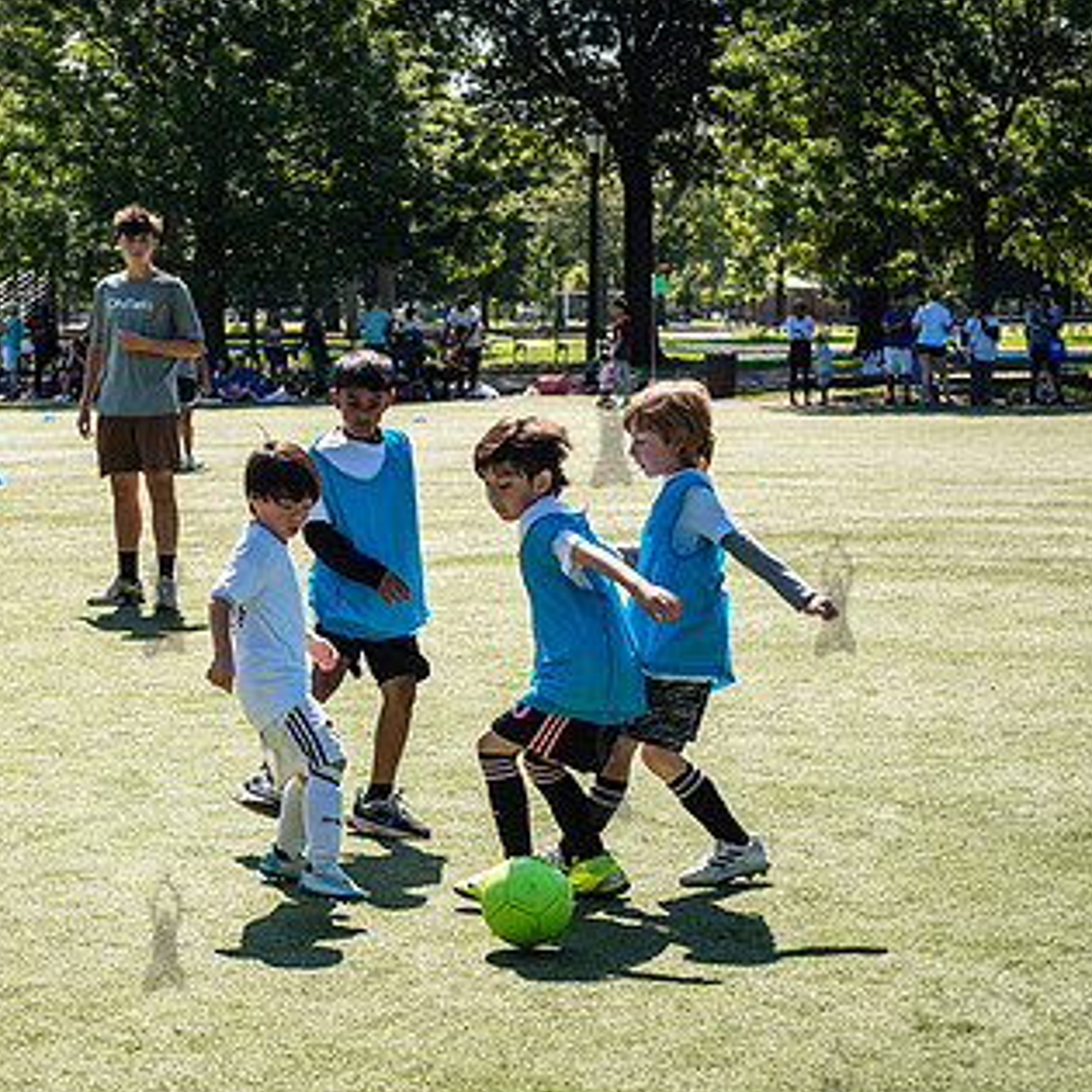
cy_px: 680
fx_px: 3462
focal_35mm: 97
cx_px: 291
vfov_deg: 17.9
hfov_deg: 17.8
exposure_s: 1/2000
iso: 200
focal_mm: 55
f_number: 4
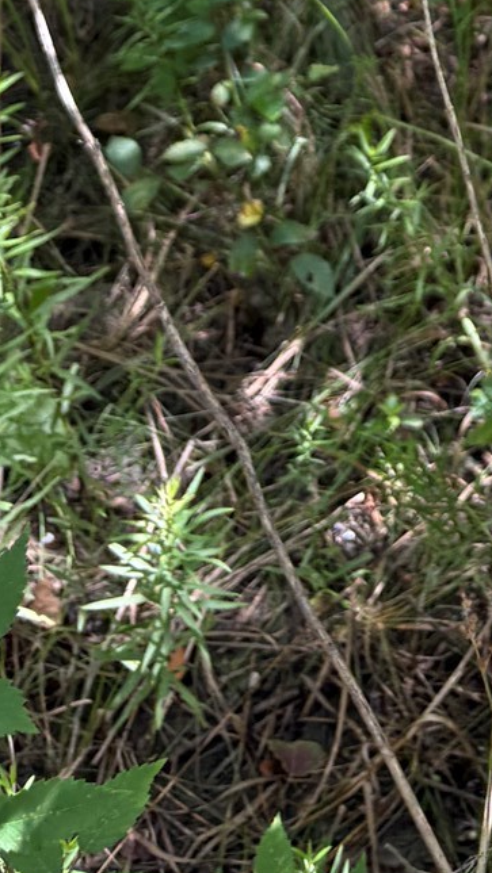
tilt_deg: -22.8
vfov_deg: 19.9
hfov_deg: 12.7
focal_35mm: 90
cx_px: 773
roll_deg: -1.8
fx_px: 2087
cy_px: -497
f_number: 1.6
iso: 40
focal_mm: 5.96
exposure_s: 1/228
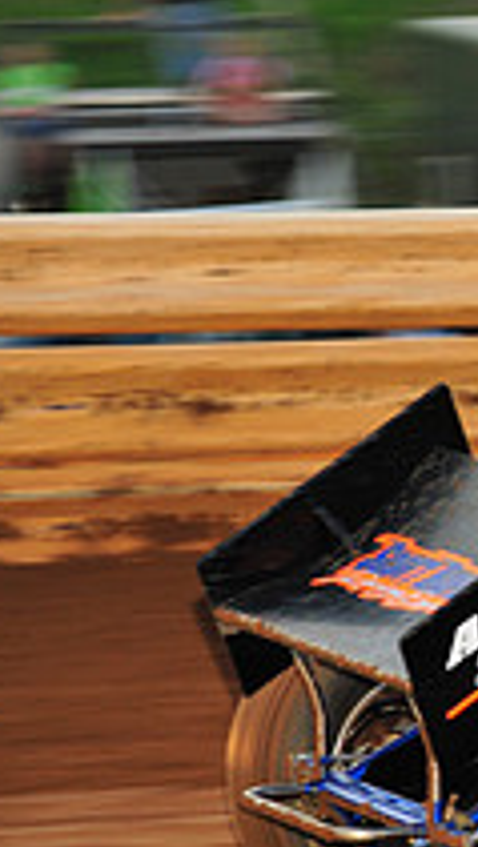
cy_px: 413
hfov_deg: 2.5
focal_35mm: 489
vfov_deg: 4.4
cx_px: 1137
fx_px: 10997
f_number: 7.1
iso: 800
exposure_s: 1/320
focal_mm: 170
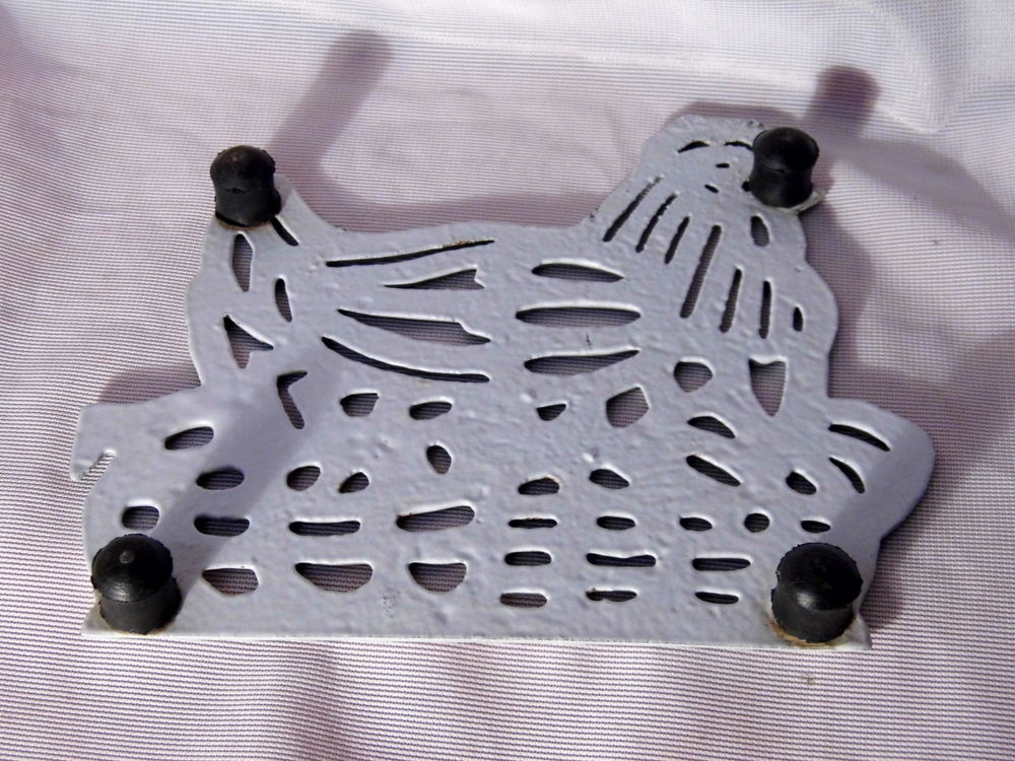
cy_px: 380
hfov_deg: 33.2
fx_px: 1701
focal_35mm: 58
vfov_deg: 25.2
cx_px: 508
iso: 400
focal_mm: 10.4
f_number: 3.9
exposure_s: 1/28
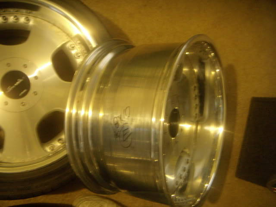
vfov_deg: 37.7
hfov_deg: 49.0
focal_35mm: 38
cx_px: 138
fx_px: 303
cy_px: 104
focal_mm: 6.4
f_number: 3.5
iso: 311
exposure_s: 1/4
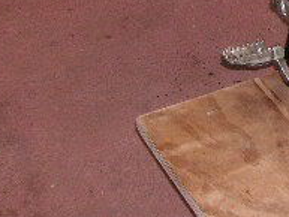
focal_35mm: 126
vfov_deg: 11.2
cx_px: 361
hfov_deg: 15.0
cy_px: -126
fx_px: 1053
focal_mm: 6.3
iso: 160
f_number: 3.3
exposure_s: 1/45
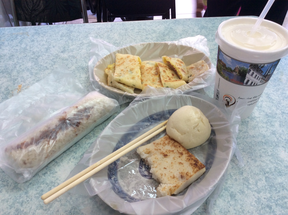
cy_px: 108
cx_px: 144
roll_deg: +1.0
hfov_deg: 56.9
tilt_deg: -42.2
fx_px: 266
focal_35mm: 32
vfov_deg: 44.1
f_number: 2.4
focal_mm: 3.3
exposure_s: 1/24
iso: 50
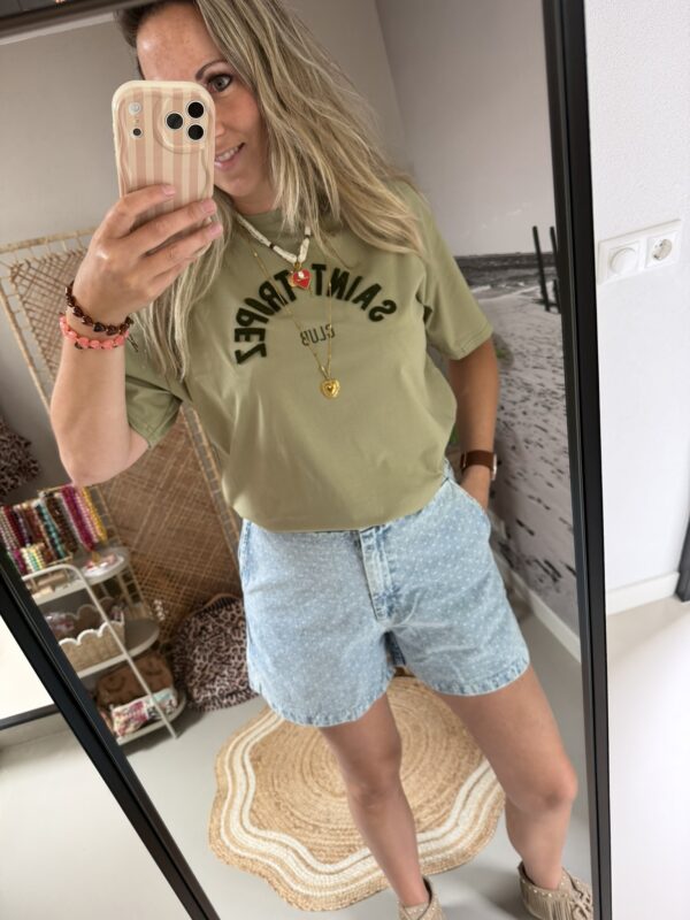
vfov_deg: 71.6
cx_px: 345
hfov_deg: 56.8
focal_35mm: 24
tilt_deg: -39.9
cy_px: 460
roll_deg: +12.4
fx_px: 638
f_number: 1.78
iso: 200
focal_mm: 6.76
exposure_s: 1/65
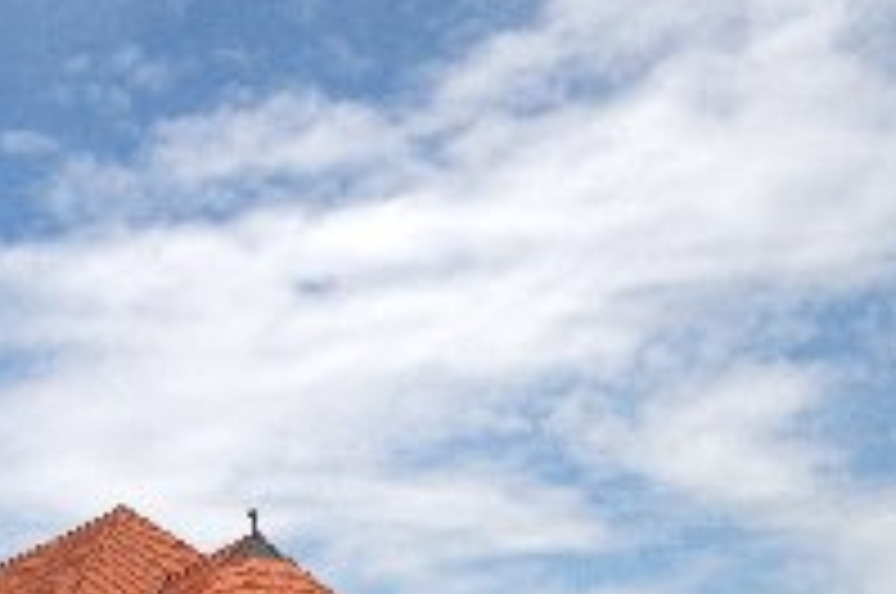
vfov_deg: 20.5
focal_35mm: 64
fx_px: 1593
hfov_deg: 30.3
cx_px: 128
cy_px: 576
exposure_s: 1/640
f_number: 14
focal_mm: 19
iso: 400
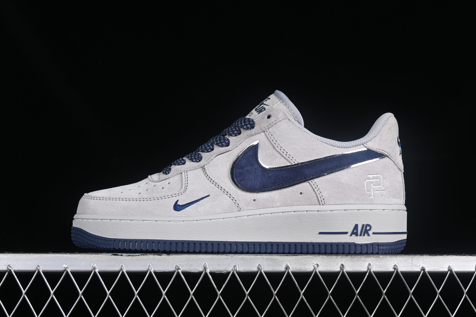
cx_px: 238
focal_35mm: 75
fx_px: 992
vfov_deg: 18.2
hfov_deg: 27.0
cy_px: 158
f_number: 8
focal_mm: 50
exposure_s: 1/80
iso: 160
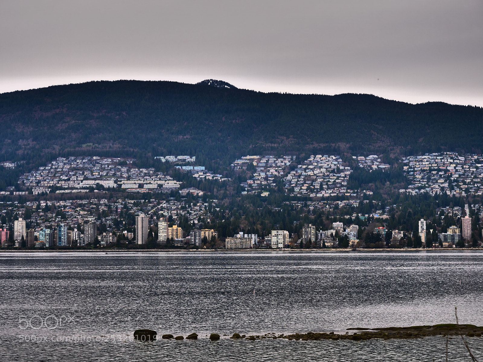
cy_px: 181
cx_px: 242
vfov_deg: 14.8
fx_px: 1395
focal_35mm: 100
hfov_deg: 19.6
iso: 200
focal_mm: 50
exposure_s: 1/320
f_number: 5
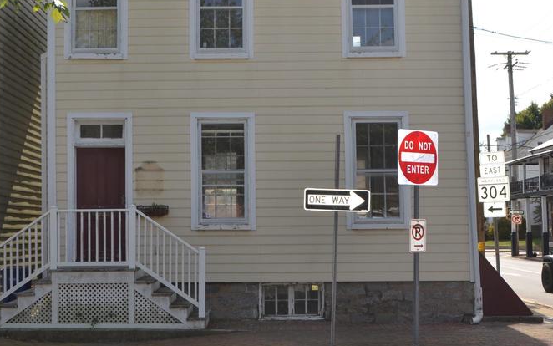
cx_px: 285
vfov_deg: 24.9
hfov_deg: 38.9
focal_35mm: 52
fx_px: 784
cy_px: 155
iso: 100
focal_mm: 22
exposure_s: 1/200
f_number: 8
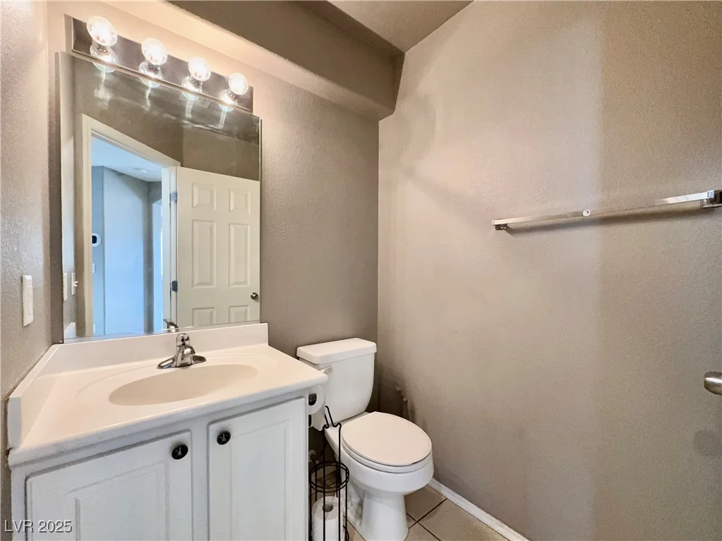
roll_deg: -0.7
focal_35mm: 14
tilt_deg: -0.1
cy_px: 270
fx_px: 292
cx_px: 361
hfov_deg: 102.1
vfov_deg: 85.7
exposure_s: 1/60
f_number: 2.2
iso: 320
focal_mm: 2.22
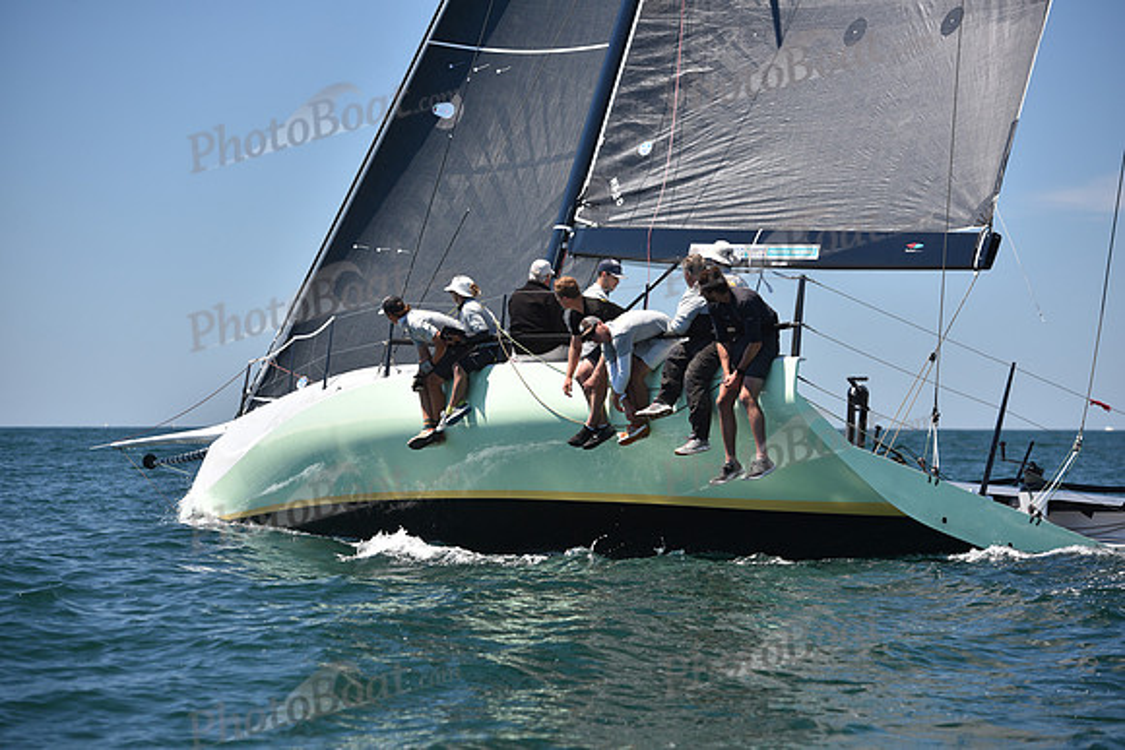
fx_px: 3751
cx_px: 562
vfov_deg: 11.4
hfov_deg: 17.1
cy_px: 375
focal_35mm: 120
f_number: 4.5
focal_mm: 120
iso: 250
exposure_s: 1/800
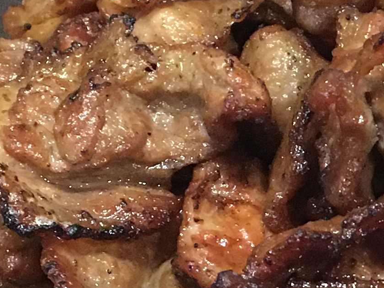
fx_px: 1542
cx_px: 391
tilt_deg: -51.4
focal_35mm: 139
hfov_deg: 14.0
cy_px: 342
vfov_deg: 10.5
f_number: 2.2
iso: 320
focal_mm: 4.15
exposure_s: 1/15
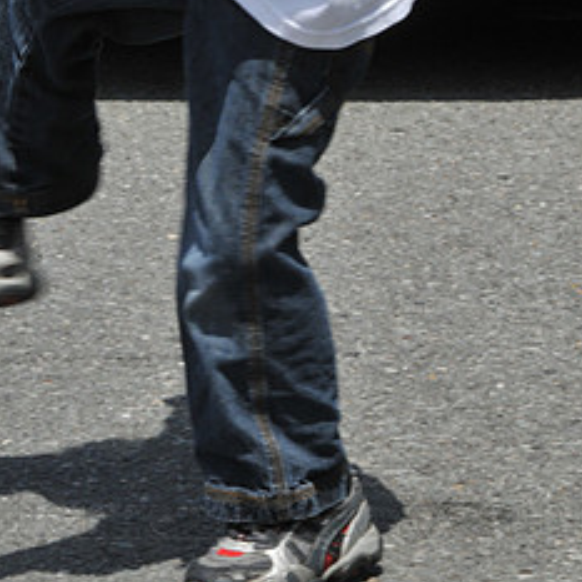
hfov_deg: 7.4
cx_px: 194
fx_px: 4528
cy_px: -95
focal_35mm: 238
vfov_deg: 7.3
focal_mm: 75
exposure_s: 1/250
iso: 400
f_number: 22
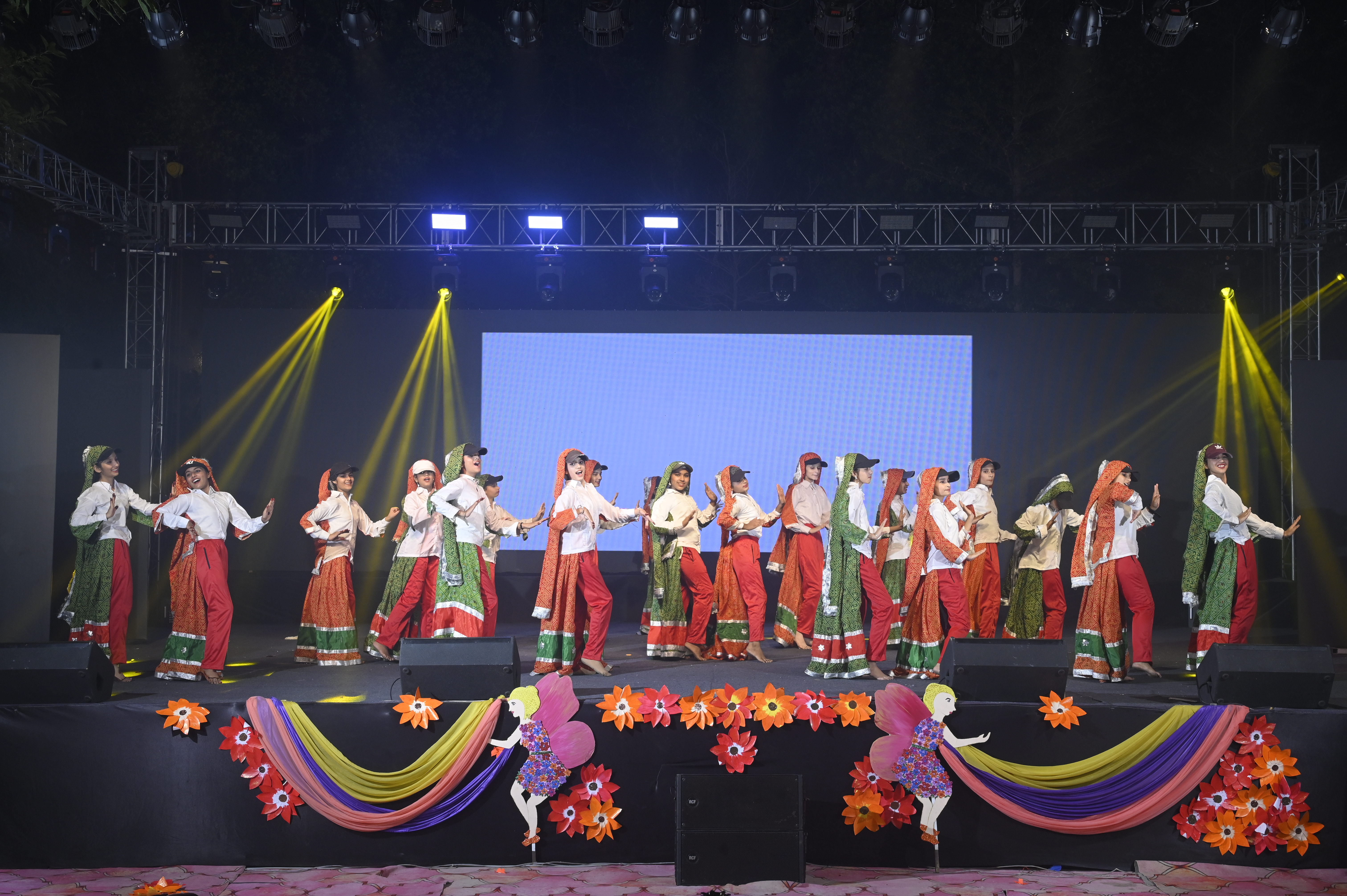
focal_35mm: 44
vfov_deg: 30.5
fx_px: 1645
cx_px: 674
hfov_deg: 44.5
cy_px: 448
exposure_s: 1/200
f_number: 9
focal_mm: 44
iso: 1000
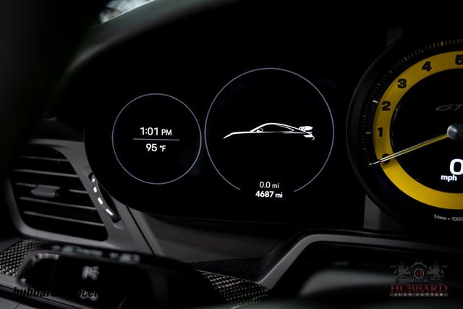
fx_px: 418
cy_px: 154
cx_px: 232
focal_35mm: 32
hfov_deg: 58.0
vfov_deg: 40.6
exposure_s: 1/60
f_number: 4
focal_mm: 32.5
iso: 3200
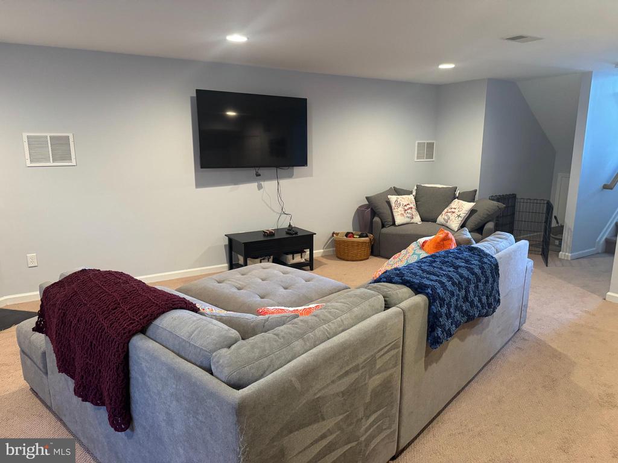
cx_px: 309
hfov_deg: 71.6
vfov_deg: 56.8
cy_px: 232
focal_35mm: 24
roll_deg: +0.0
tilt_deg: -13.6
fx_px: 428
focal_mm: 6.76
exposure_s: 1/60
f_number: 1.78
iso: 400
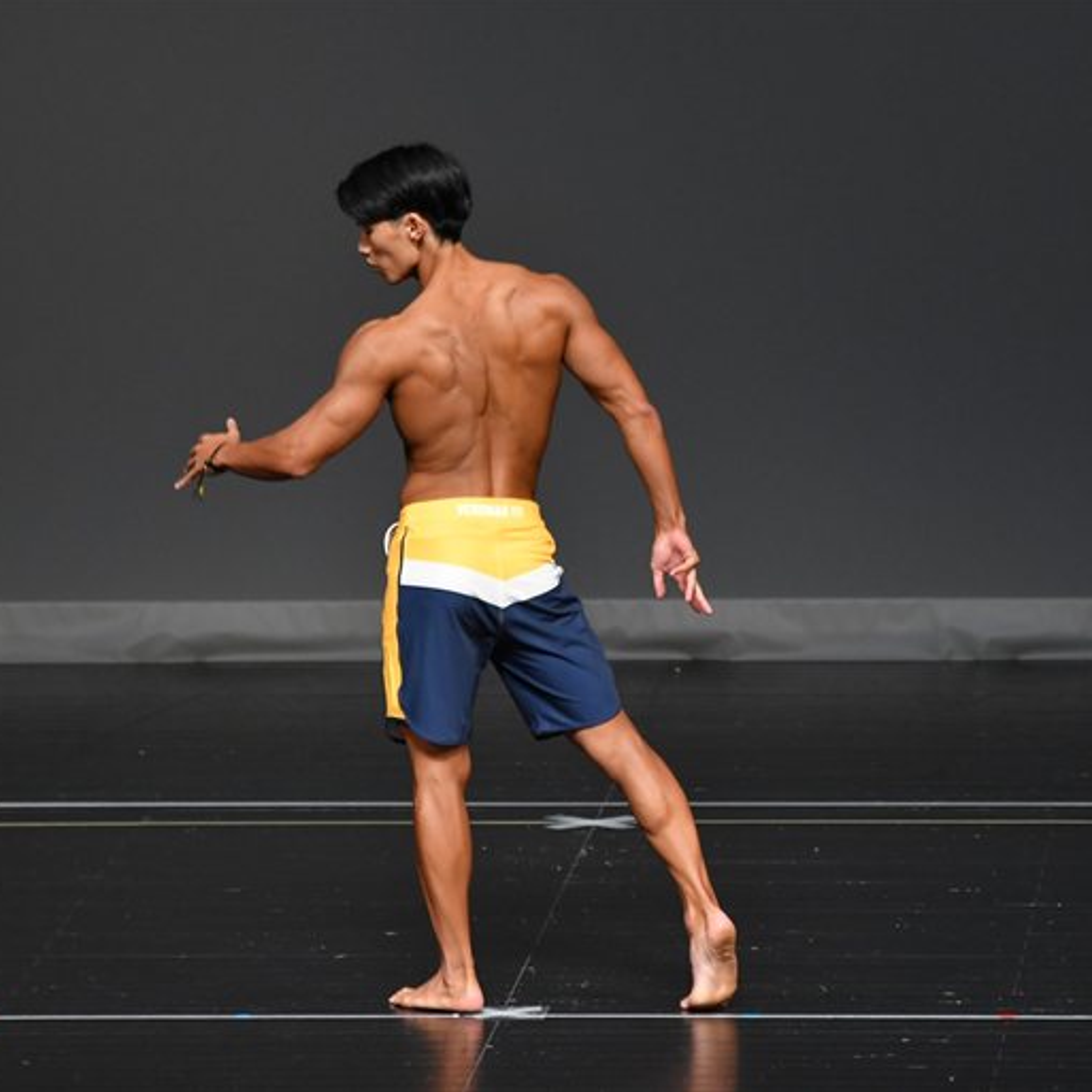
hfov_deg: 4.3
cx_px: 606
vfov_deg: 4.3
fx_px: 14419
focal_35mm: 404
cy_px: 545
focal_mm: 210
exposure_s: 1/400
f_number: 5.6
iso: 2000
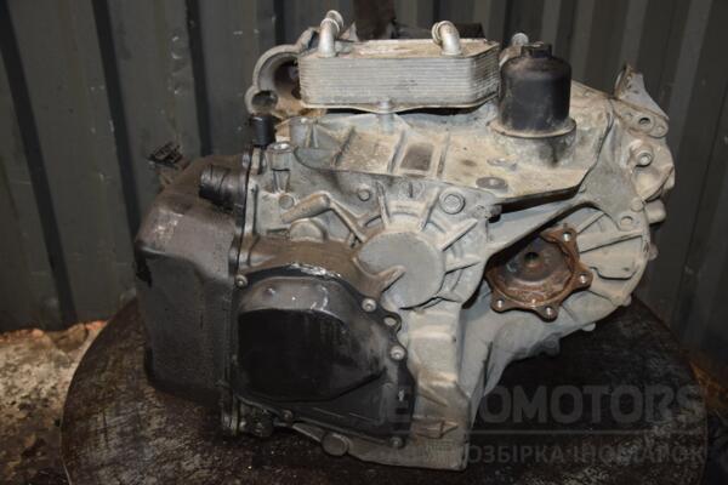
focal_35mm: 36
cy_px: 242
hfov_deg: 53.1
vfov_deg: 36.9
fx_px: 728
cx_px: 364
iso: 800
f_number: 5
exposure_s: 1/60
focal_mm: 24
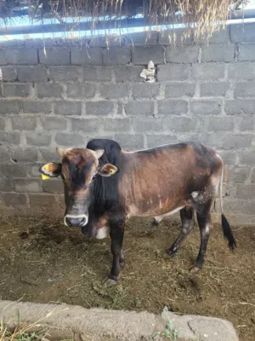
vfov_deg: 73.9
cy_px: 170
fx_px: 226
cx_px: 128
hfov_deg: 58.9
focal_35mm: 23
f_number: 1.8
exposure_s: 1/180
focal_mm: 6.4
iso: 200
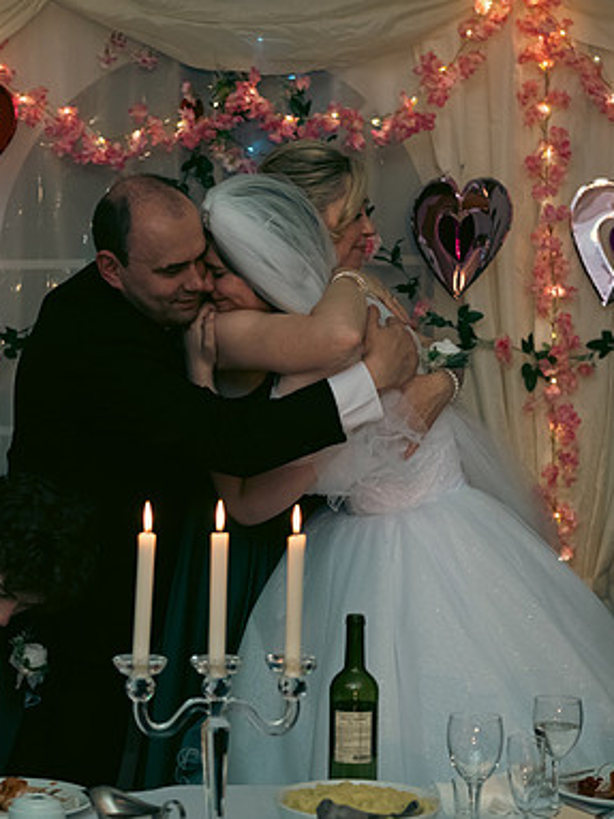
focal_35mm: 102
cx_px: 116
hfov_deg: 14.4
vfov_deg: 19.3
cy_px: 407
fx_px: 2414
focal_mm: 70
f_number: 3.5
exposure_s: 1/160
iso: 800
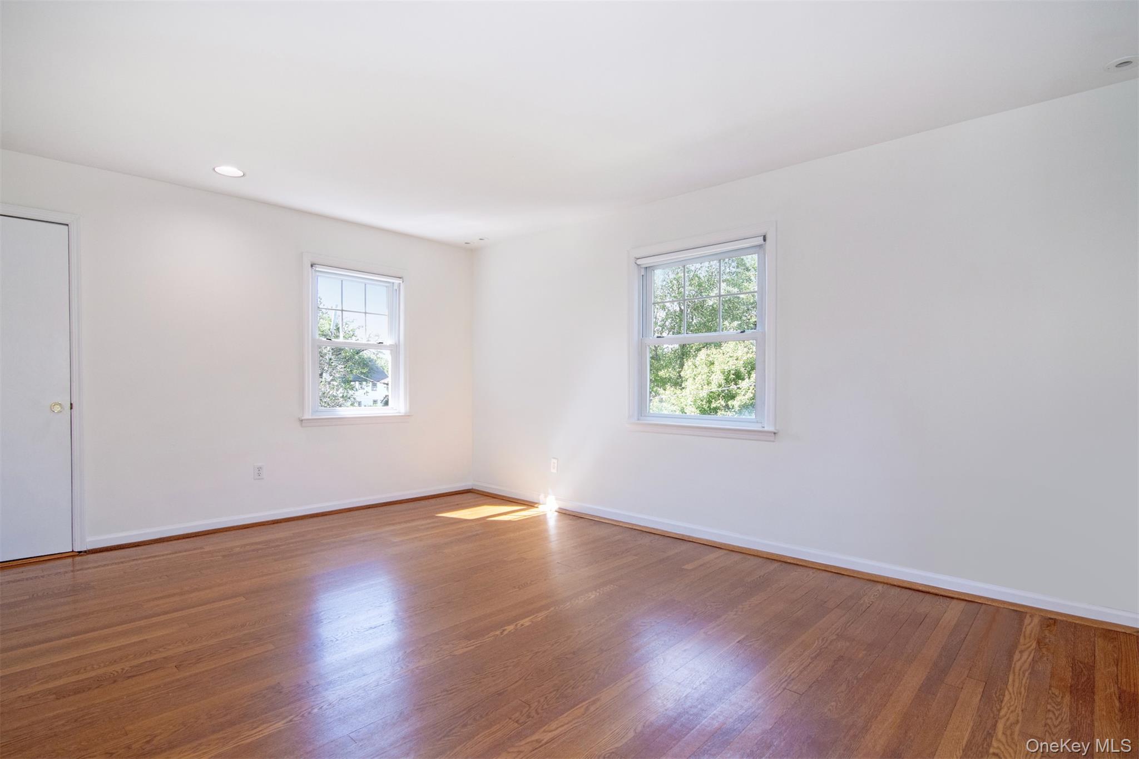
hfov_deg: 95.0
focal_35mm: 16
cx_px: 570
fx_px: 522
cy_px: 380
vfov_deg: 72.0
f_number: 8
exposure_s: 1/125
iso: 640
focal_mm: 11
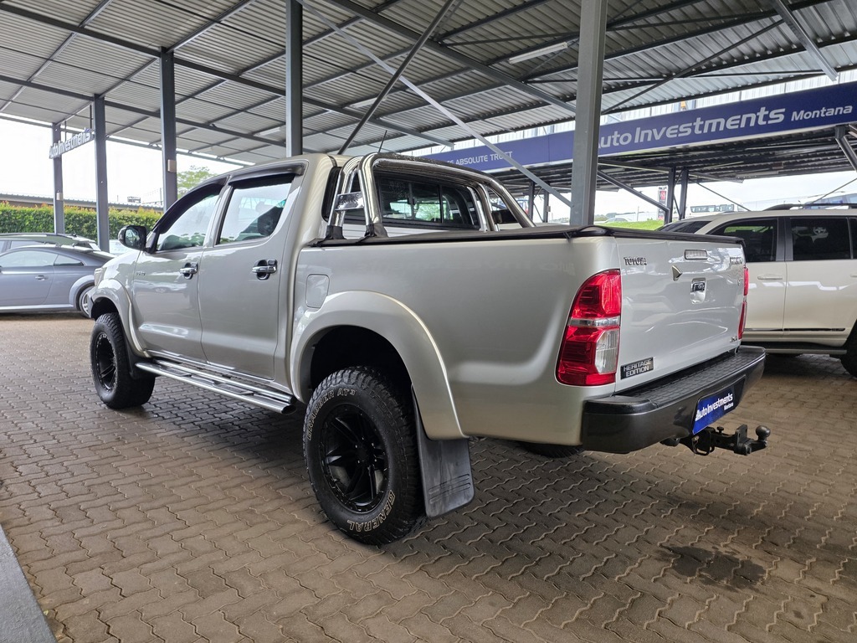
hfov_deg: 73.9
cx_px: 428
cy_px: 322
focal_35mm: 23
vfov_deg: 58.9
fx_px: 569
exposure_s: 1/180
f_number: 1.7
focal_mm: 6.25
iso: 160
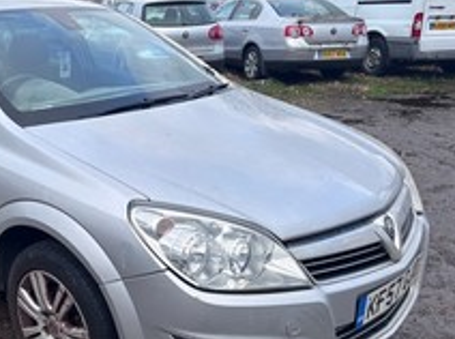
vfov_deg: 33.3
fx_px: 564
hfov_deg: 42.5
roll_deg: +0.5
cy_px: 208
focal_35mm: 43
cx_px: 109
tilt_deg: -18.7
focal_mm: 5.96
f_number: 1.6
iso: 50
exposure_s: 1/927
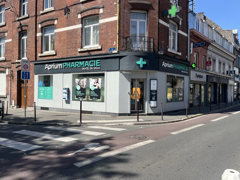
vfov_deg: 53.1
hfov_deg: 67.3
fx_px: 180
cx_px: 120
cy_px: 90
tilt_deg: +0.7
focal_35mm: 26
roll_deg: -0.3
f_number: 1.6
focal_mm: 5.1
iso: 50
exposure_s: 1/2688
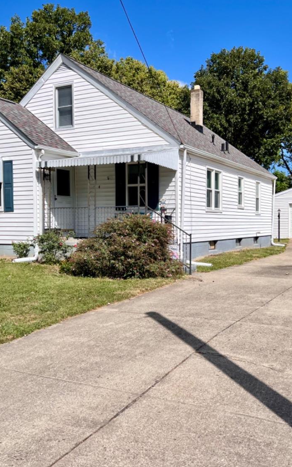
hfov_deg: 34.4
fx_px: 471
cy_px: 234
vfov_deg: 52.8
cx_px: 151
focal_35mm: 37
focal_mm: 5.7
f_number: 1.5
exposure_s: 1/6211
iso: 50
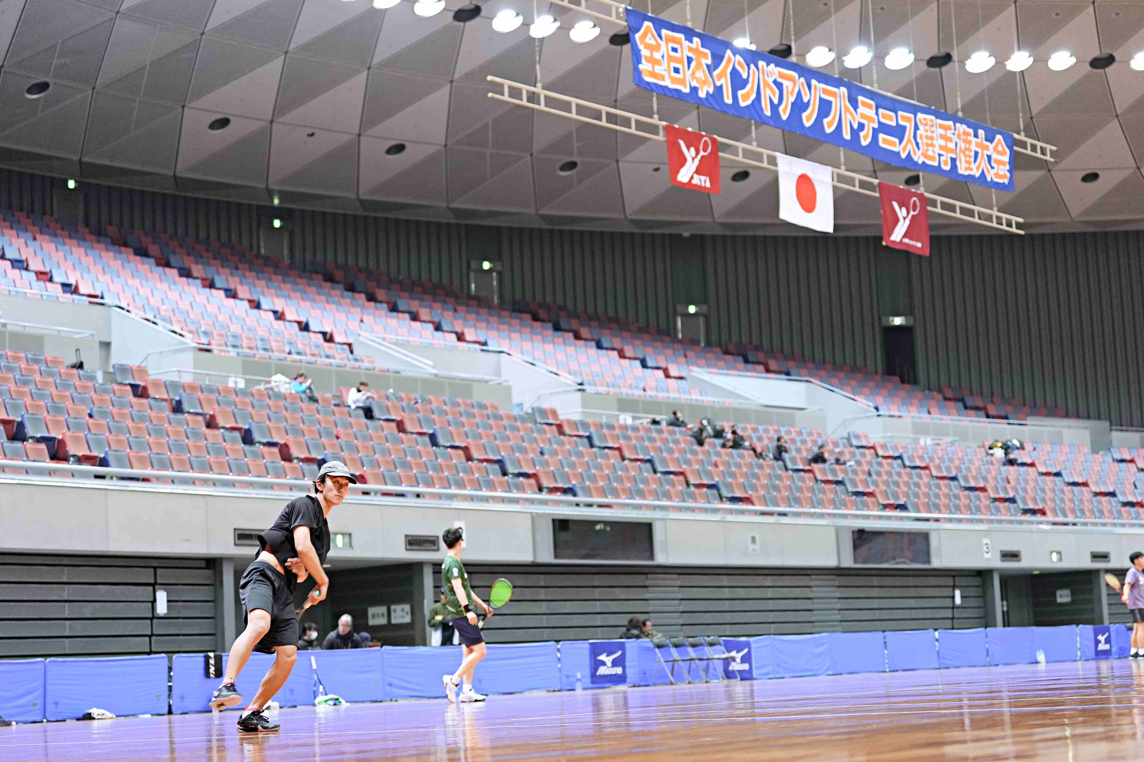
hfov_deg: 28.8
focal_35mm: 70
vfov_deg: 19.5
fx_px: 2224
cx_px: 572
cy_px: 381
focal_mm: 70
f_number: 2.8
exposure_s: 1/250
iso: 2000
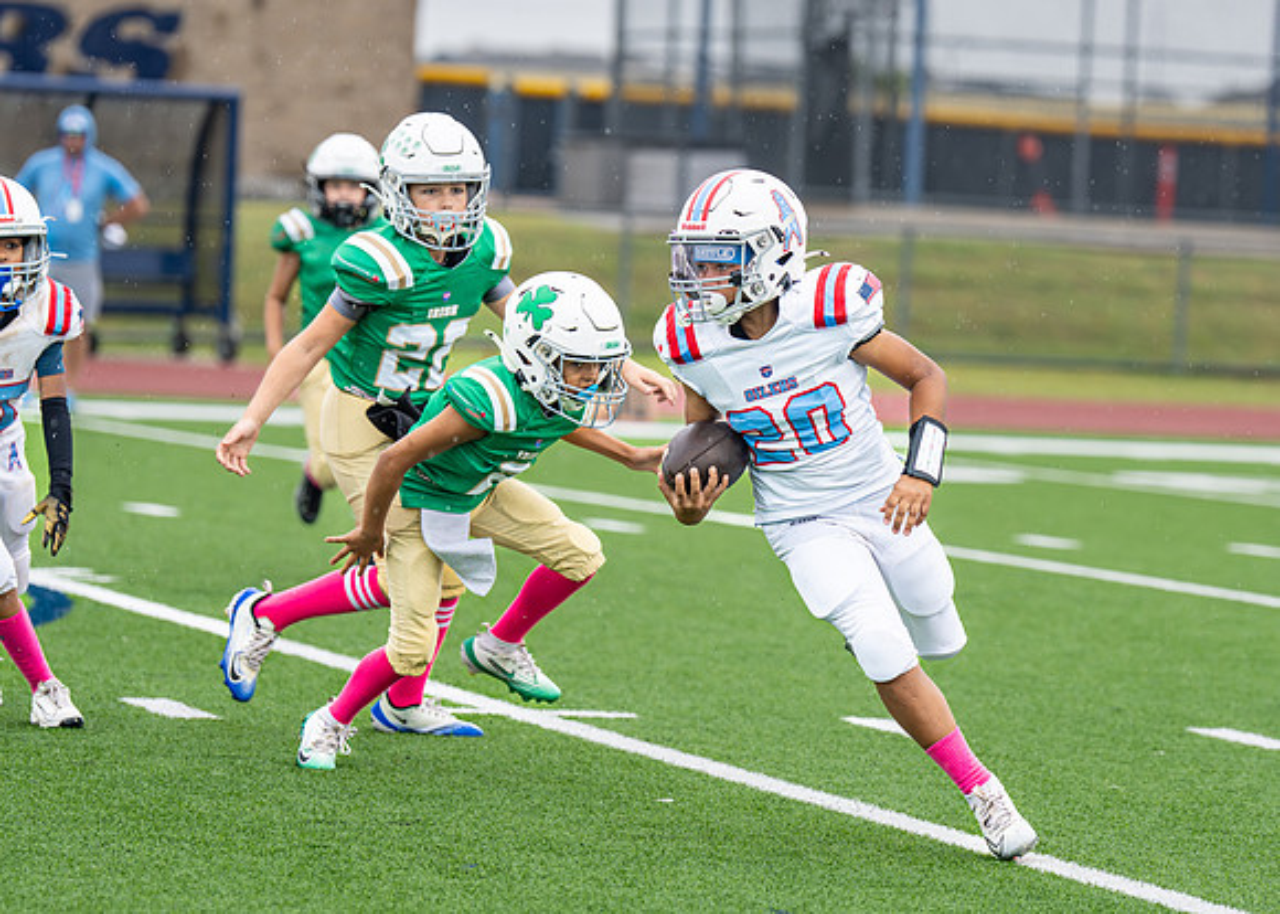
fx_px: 8623
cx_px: 825
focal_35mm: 237
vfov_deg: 6.1
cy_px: 446
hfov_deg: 8.5
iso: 500
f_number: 2.8
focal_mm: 141
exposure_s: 1/1000
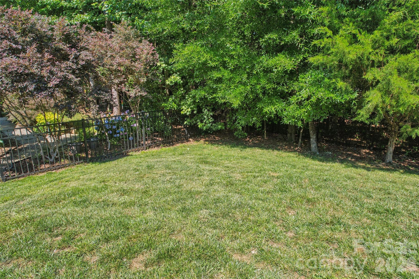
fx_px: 256
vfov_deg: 57.2
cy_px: 140
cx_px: 210
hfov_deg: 78.6
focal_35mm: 22
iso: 100
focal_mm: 8.4
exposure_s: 1/80
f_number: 2.8
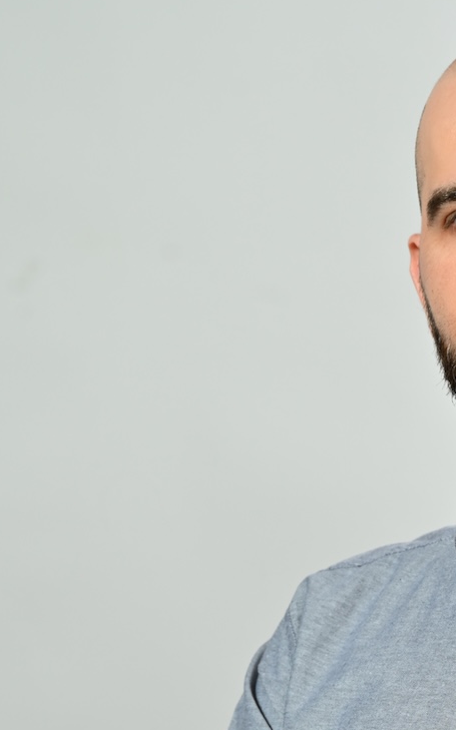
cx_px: 513
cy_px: 700
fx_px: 2843
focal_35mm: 143
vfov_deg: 14.4
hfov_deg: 9.1
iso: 400
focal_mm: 57
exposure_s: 1/200
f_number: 6.3
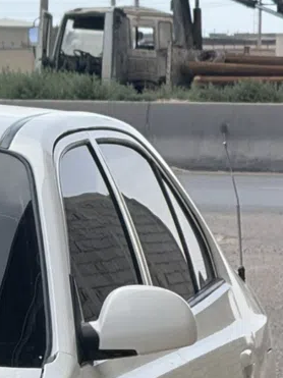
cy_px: 471
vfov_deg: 4.5
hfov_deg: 3.3
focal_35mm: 442
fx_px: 4821
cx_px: -210
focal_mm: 15.66
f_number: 2.8
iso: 64
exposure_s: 1/1422
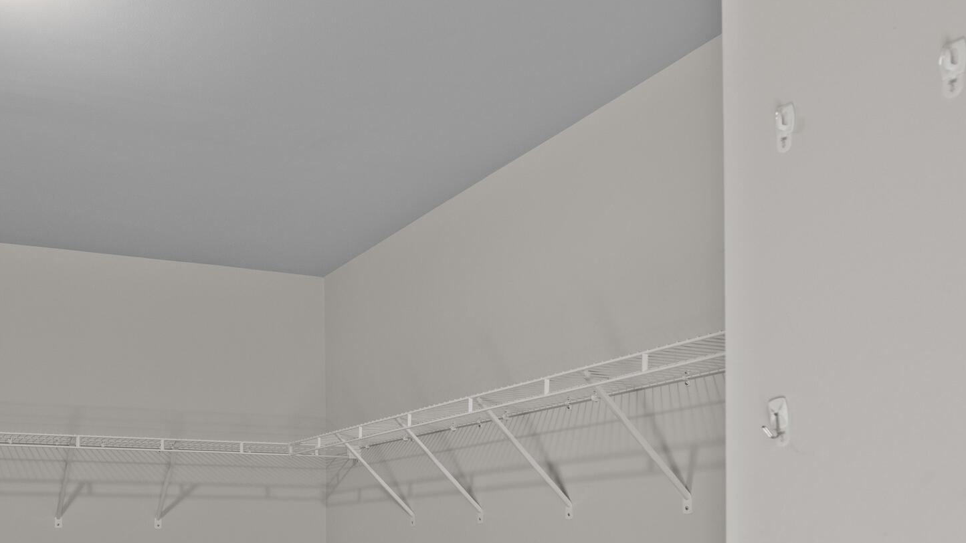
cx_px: 216
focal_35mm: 37
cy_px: 526
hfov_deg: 51.2
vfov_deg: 30.1
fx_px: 948
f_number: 8
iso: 800
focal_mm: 17
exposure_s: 1/8
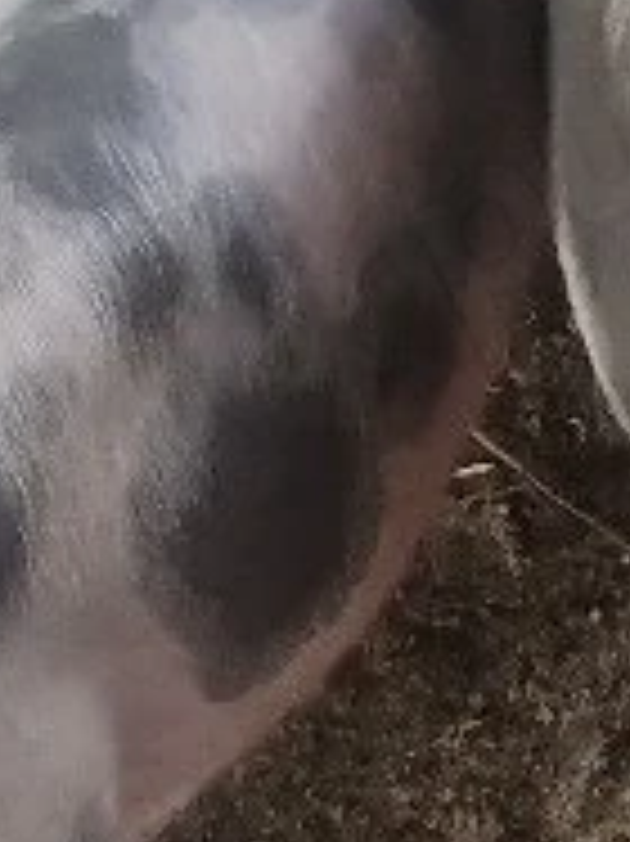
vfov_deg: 9.9
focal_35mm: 199
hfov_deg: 7.2
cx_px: 1188
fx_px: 4835
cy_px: 113
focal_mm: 4.27
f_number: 1.8
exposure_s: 1/25
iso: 1047
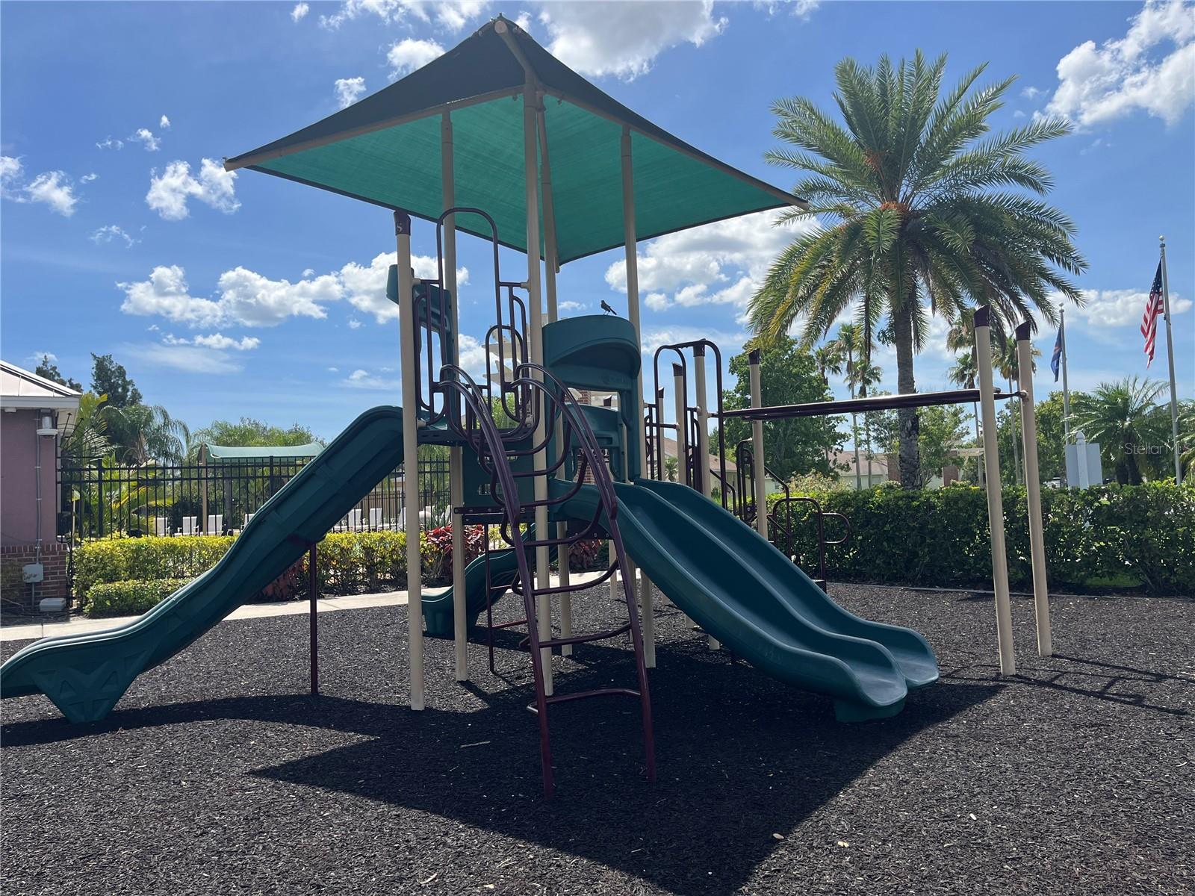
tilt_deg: +2.1
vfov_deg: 53.1
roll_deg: +2.1
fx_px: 898
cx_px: 598
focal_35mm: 26
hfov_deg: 67.3
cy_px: 448
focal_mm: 5.1
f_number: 1.6
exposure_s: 1/4149
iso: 50
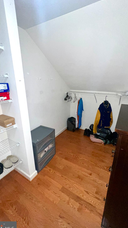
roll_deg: -0.6
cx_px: 68
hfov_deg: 70.5
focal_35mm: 15
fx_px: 90
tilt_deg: -17.8
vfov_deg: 103.0
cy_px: 114
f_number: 1.8
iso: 200
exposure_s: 1/60
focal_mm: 1.57
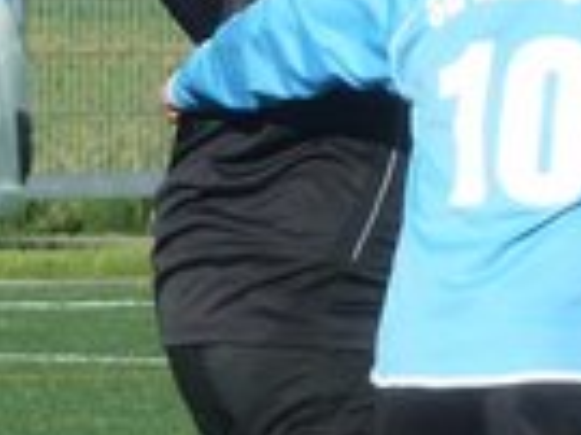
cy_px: -11
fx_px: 26059
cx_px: 499
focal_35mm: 1554
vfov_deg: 1.0
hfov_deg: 1.3
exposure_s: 1/640
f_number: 4.9
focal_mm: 49.2
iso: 160
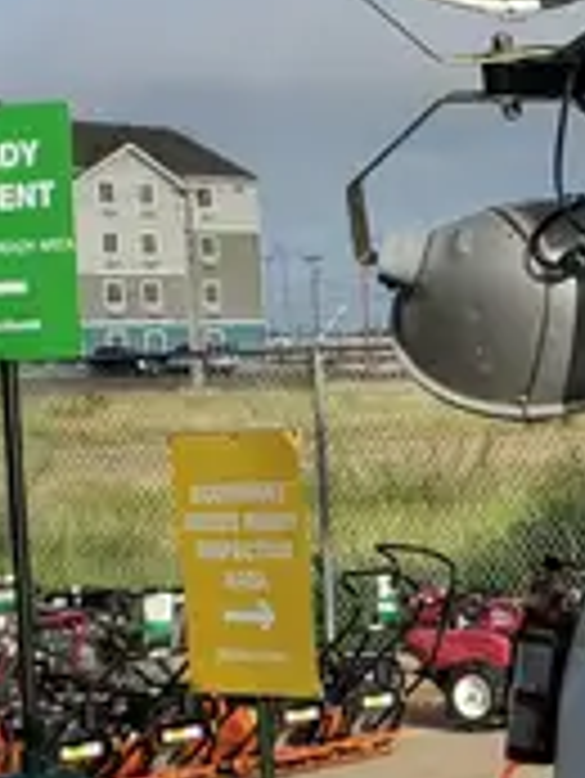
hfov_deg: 12.9
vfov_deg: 17.6
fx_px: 2476
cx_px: 828
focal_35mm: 110
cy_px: 677
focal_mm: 4.3
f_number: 2.4
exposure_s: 1/2146
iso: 50
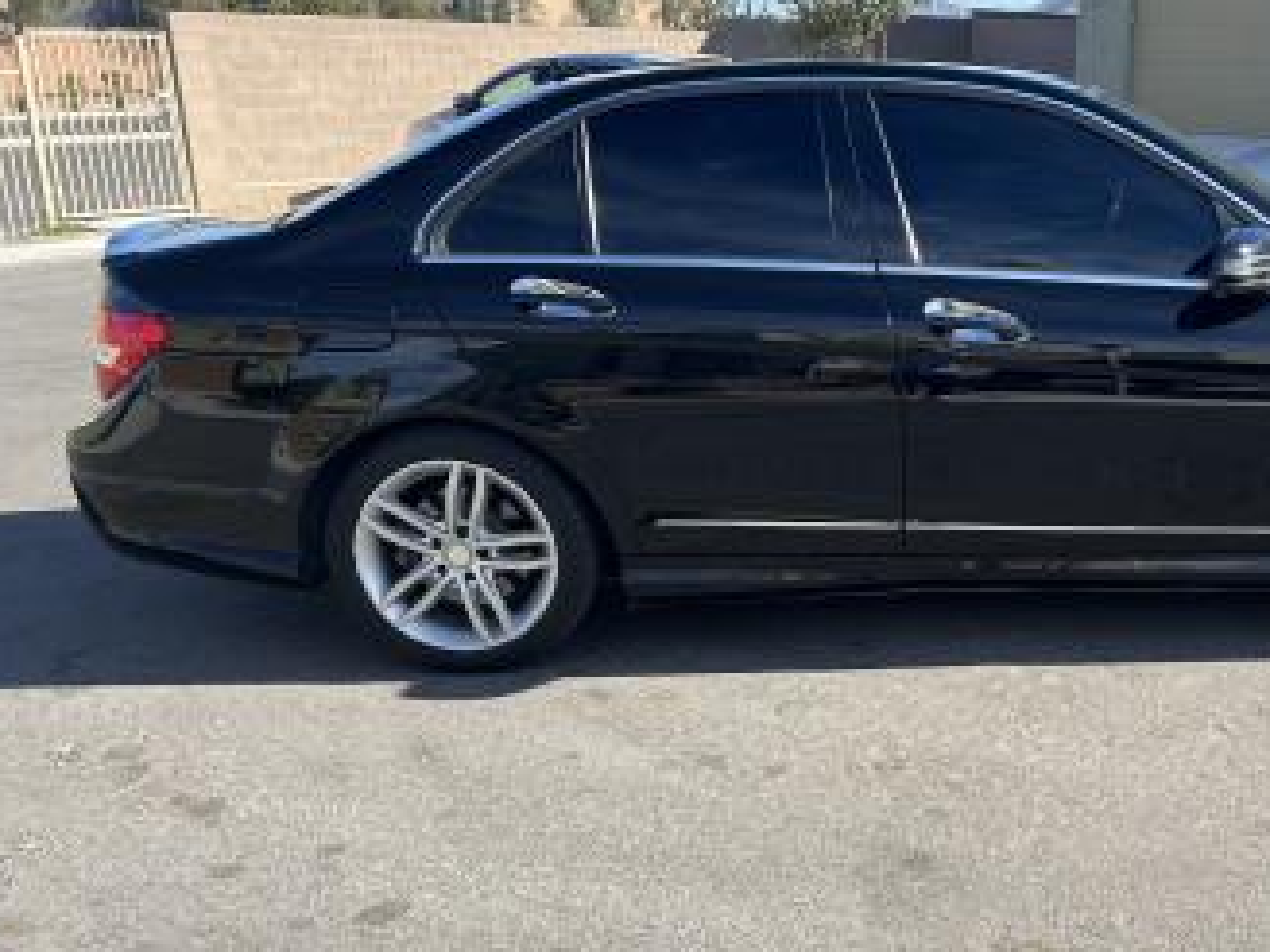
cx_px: 933
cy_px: 600
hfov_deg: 45.4
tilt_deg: -20.8
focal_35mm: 40
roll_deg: -2.0
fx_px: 1468
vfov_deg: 35.7
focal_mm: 5.7
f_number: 1.5
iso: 50
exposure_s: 1/1468
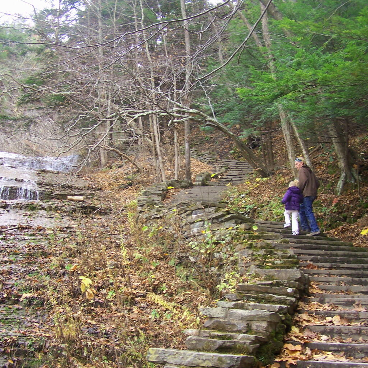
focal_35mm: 45
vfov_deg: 37.4
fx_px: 541
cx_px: 183
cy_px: 222
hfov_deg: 37.6
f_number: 2.8
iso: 80
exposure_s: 1/60
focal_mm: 6.3
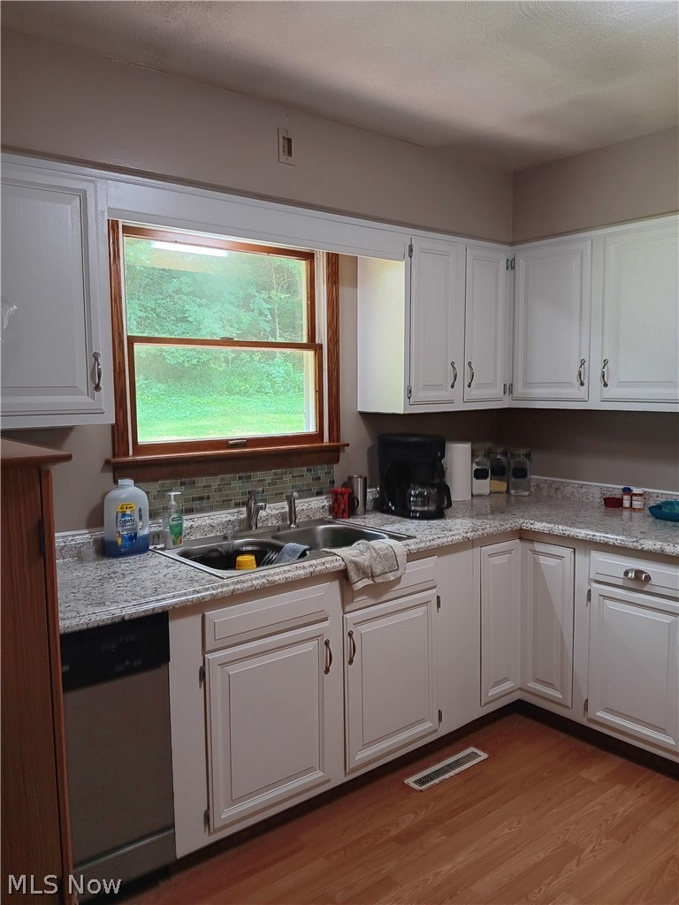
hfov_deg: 53.1
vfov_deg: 67.3
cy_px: 452
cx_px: 340
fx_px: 680
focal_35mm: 26
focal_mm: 3.98
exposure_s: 1/24.4
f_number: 1.8
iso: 125
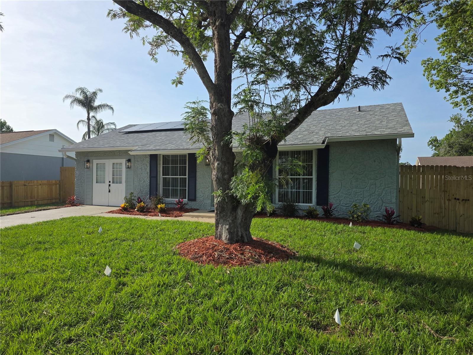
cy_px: 178
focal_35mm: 23
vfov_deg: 58.9
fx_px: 314
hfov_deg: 73.9
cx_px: 236
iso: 80
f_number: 1.7
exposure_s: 1/5296
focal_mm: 6.3
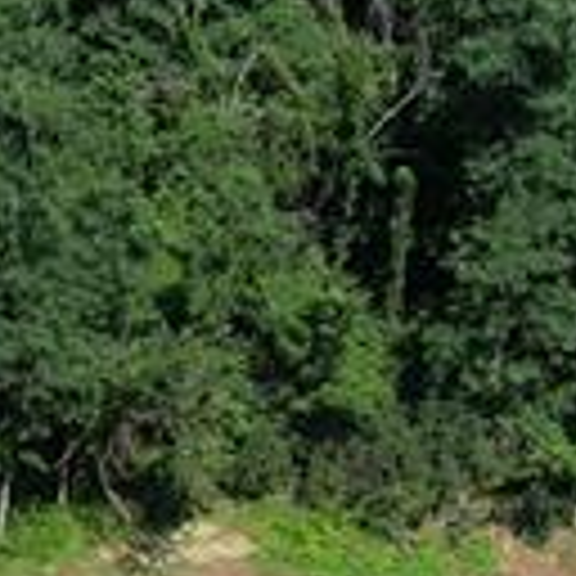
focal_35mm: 149
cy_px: 549
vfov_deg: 11.6
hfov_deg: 11.0
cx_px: -446
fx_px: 2805
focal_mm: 8.38
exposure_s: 1/1500
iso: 100
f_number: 2.8
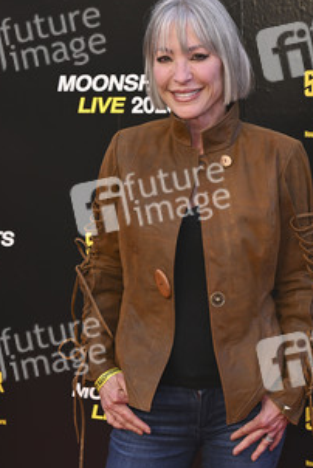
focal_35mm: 78
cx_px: 195
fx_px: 1015
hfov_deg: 17.5
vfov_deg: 25.9
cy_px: 277
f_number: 7.1
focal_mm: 59
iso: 500
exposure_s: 1/250
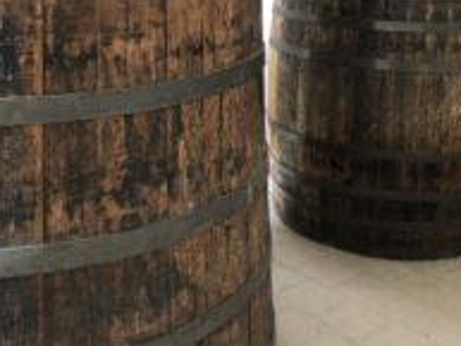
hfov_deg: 34.9
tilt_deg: -7.9
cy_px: 24
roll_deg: -2.0
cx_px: 240
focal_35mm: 55
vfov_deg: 25.6
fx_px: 733
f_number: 1.8
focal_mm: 4
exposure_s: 1/25
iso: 32
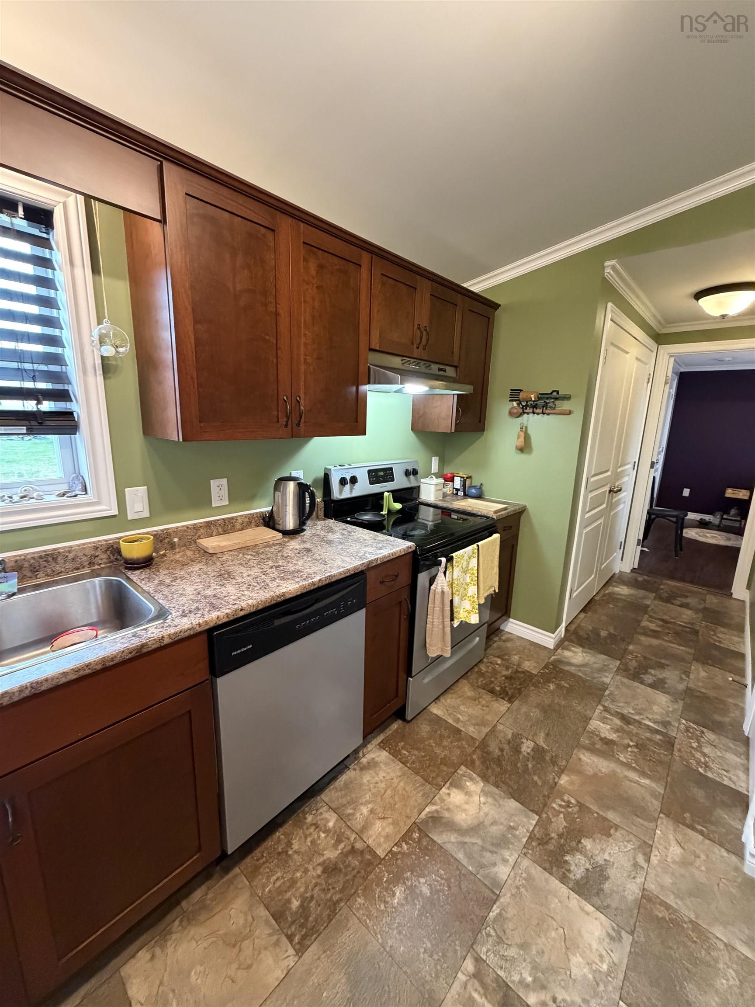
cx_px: 378
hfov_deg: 85.7
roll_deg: -1.3
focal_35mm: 14
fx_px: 407
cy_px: 504
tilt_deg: -11.3
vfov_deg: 102.1
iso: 800
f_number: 2.2
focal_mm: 2.22
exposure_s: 1/60
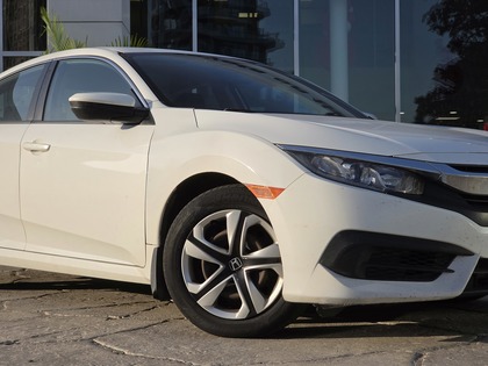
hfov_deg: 28.2
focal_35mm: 69
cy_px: 183
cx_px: 244
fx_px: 973
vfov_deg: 21.3
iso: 25
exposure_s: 1/707
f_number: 2.4
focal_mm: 7
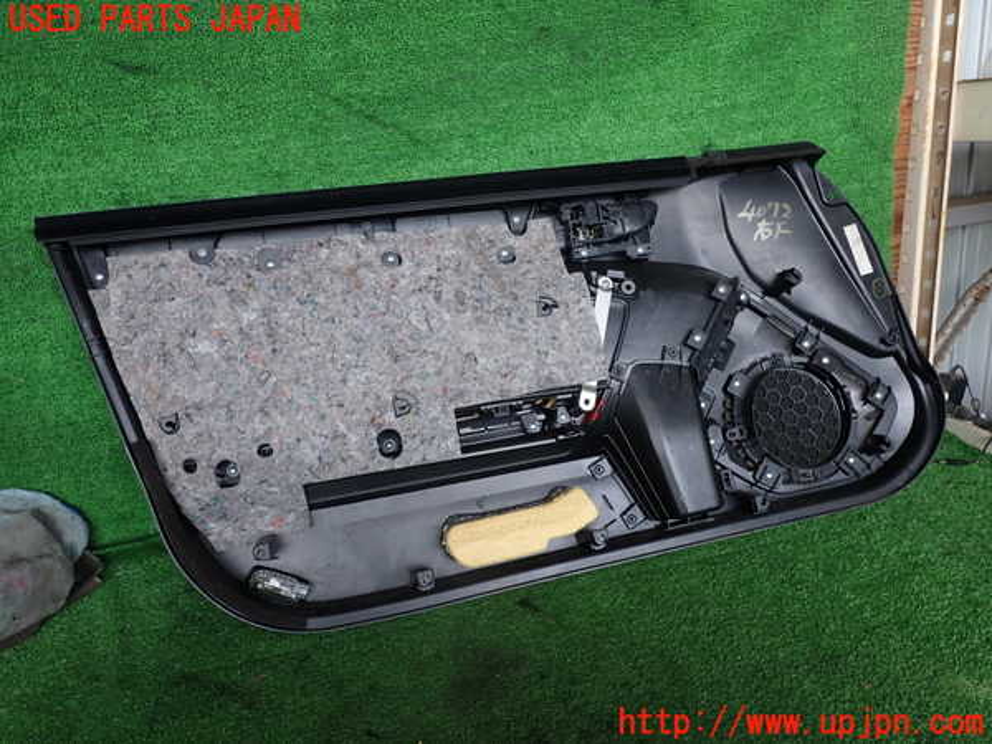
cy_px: 372
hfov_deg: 69.4
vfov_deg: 54.9
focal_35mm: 25
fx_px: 716
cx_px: 496
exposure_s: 1/100
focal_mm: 4.5
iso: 100
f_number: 2.8
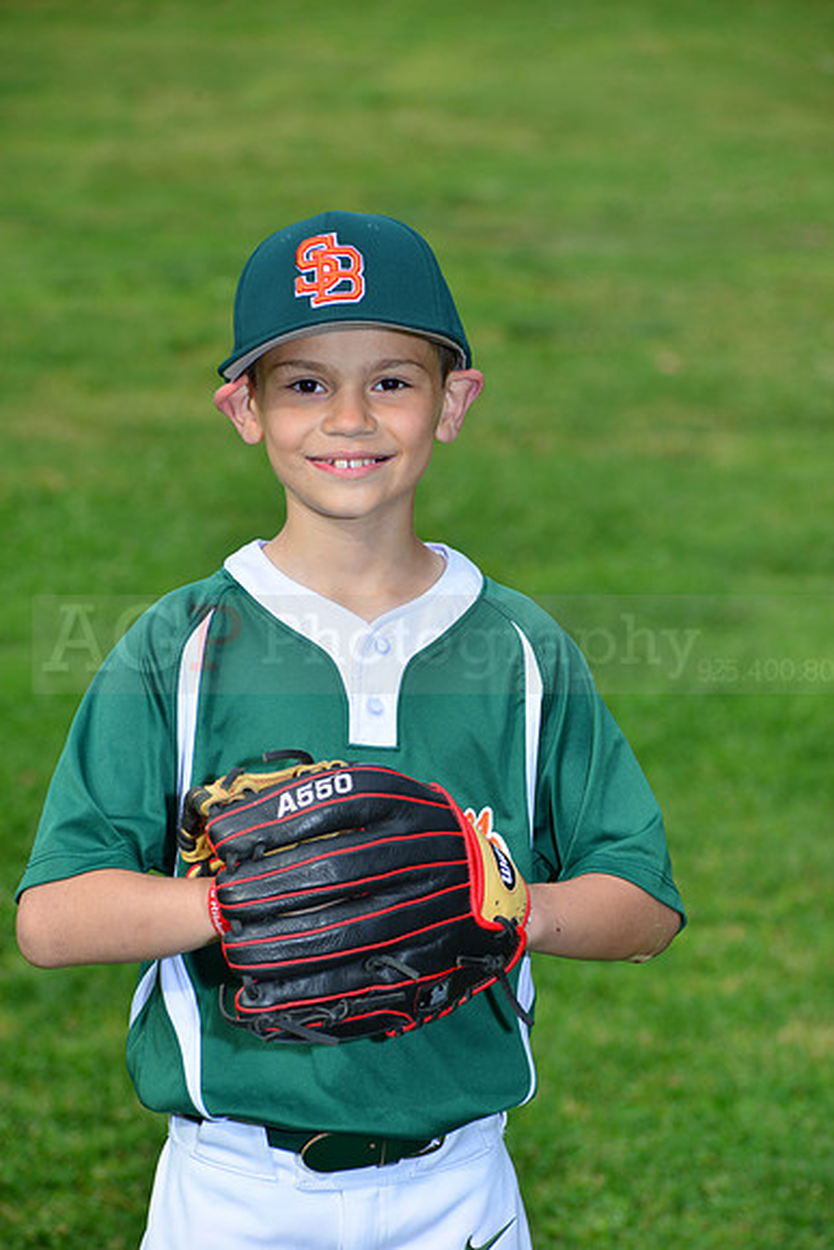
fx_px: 5904
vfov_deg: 12.1
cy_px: 625
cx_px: 417
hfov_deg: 8.1
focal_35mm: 170
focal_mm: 170
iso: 200
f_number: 10
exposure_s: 1/200
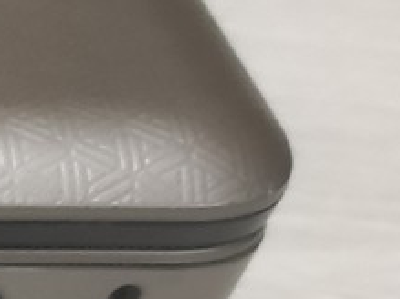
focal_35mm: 171
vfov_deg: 8.4
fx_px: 1975
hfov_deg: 9.1
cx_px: -844
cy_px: 516
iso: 268
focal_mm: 4.77
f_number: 1.75
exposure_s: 1/50
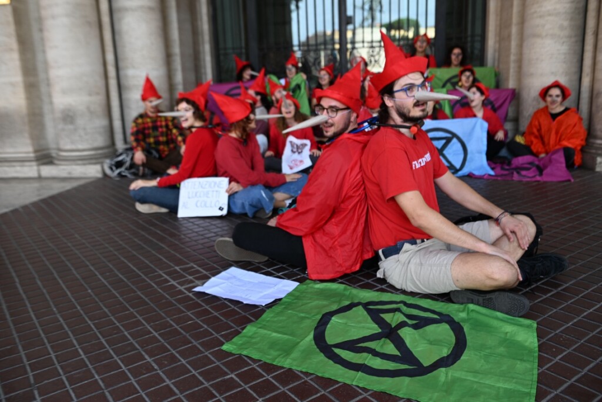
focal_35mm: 31
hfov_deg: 60.3
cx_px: 301
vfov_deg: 42.3
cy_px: 201
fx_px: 518
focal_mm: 31
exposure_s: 1/125
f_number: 5
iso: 250
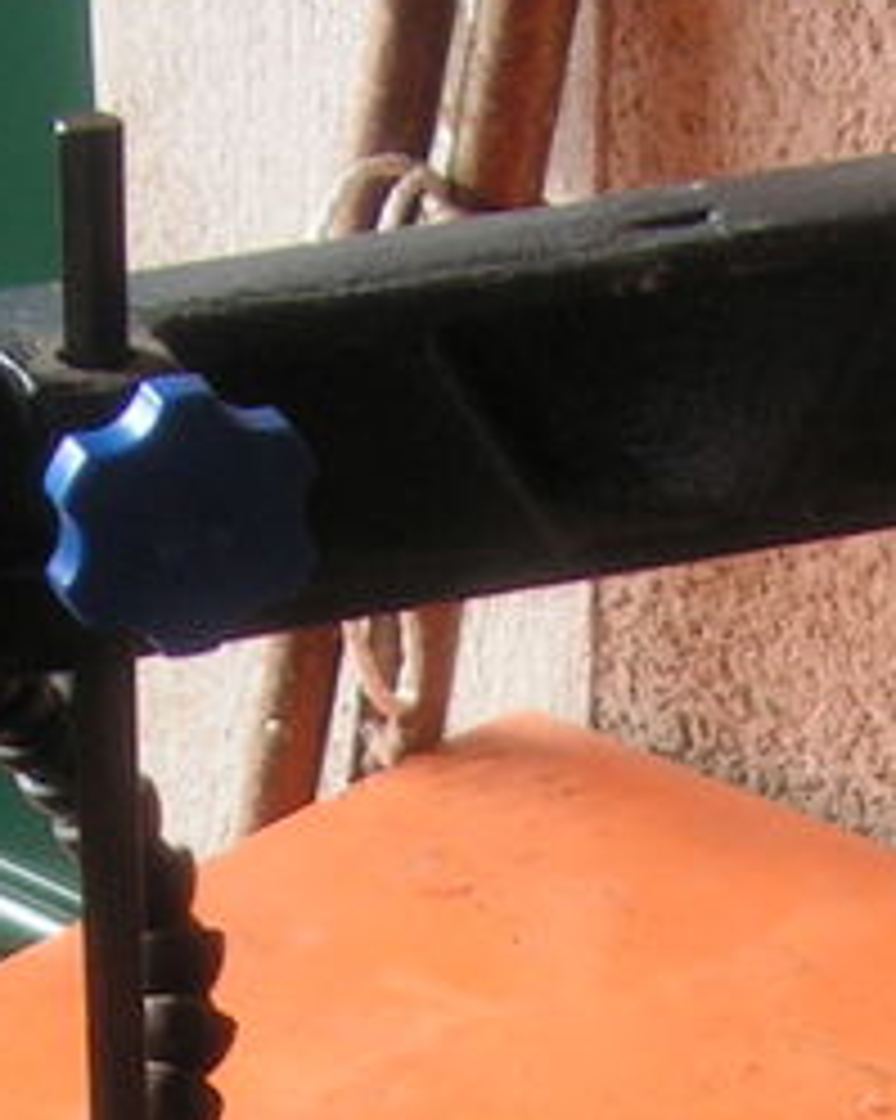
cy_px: 1588
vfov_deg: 13.1
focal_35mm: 141
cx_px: 783
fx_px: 4677
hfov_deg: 10.9
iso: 100
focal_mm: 6
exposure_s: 1/40
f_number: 3.2
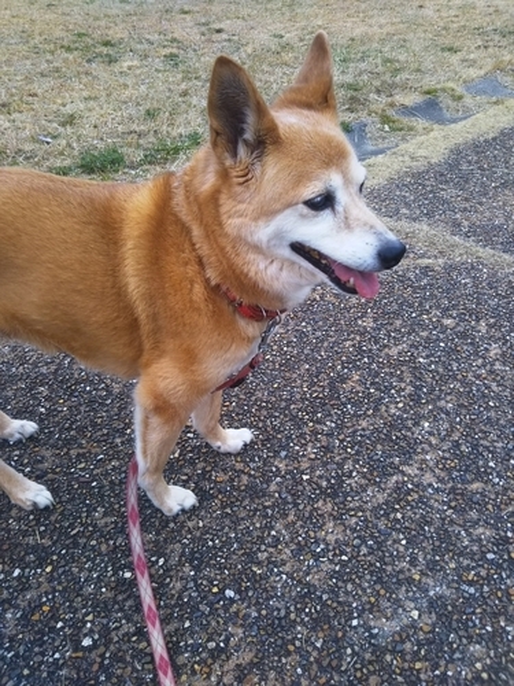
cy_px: 343
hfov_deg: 46.8
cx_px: 257
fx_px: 594
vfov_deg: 60.0
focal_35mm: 30
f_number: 2.2
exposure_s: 1/128
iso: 40
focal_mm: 4
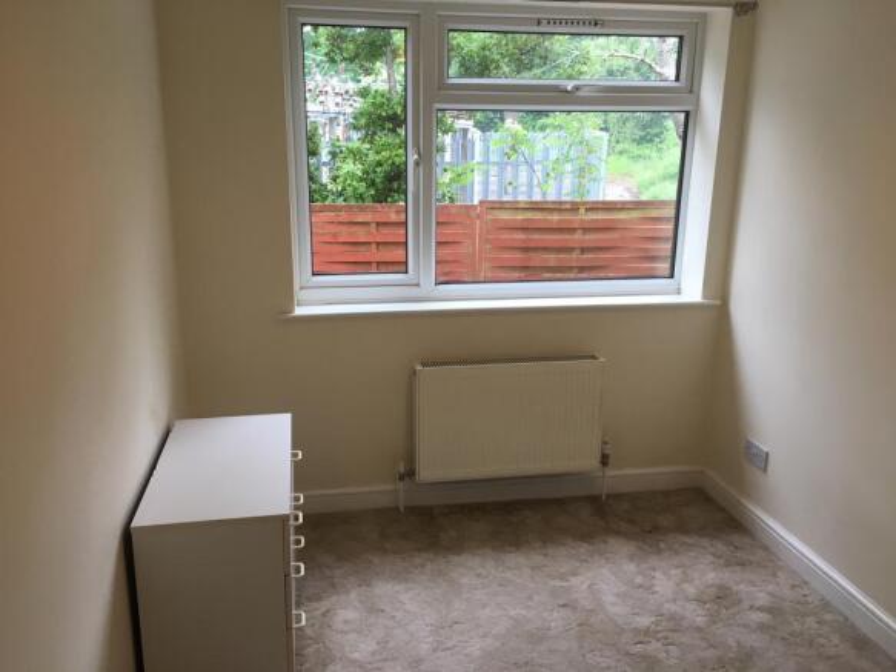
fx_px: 750
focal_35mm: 29
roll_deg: +0.2
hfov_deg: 61.7
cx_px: 448
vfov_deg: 48.2
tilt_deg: -14.7
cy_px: 336
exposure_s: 1/33
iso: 32
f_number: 2.2
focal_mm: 4.15
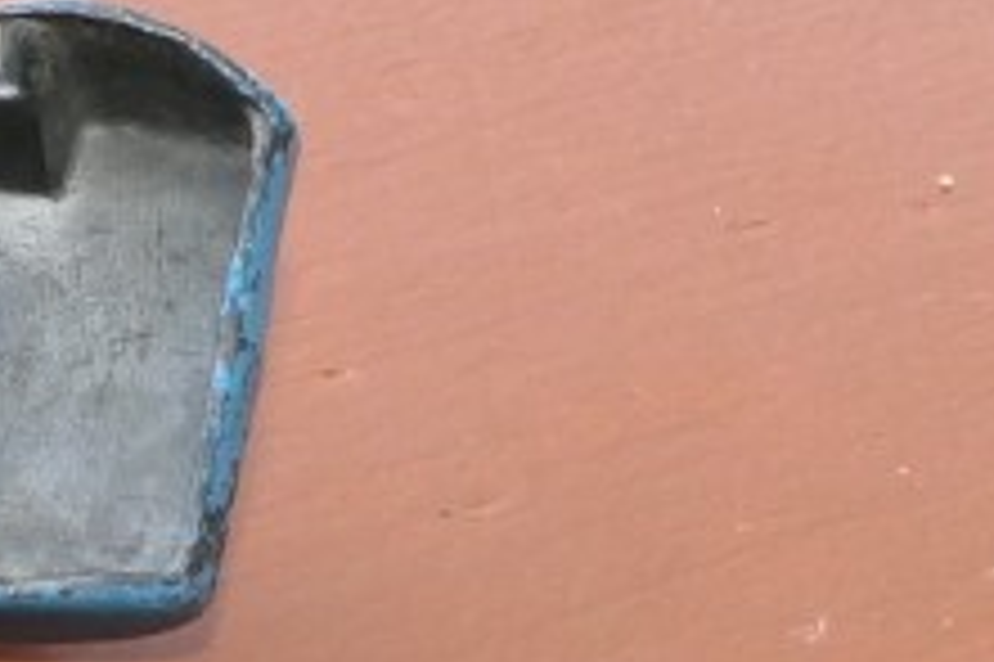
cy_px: 171
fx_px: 6953
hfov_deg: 8.0
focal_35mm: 252
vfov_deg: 5.4
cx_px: -661
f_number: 8
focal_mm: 21.3
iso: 1600
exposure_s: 1/60
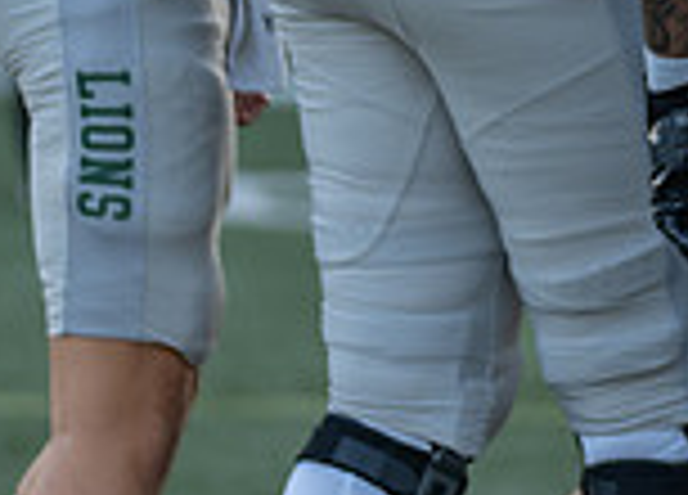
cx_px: 937
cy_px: -319
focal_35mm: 565
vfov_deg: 2.6
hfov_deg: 3.6
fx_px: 11064
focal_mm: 136
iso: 200
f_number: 2.8
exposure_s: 1/320
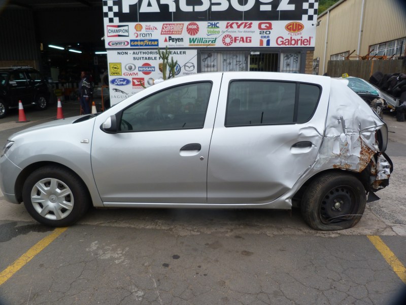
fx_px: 293
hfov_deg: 69.4
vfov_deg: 54.9
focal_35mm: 25
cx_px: 203
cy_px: 152
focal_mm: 4.5
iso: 80
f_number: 2.8
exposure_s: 1/60
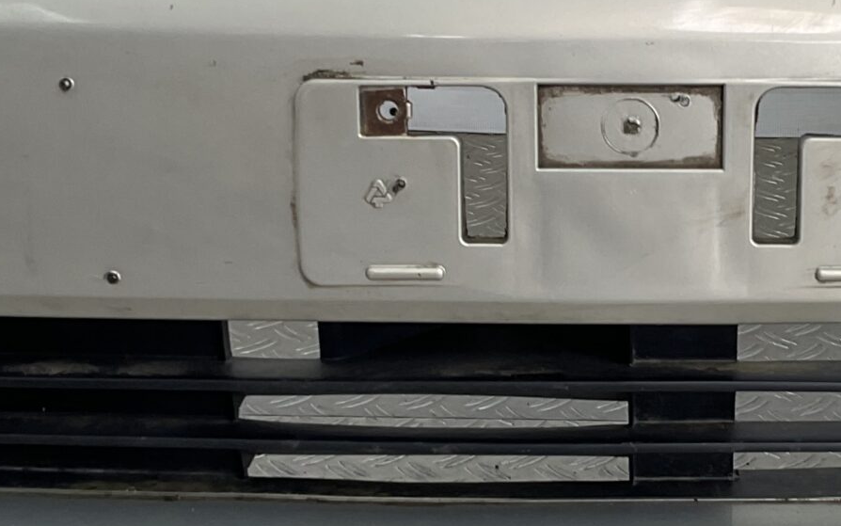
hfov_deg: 23.3
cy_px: 205
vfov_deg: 14.8
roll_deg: -2.4
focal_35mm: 88
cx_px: 654
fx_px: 2017
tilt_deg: -21.6
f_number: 1.8
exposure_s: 1/167
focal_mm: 3
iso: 16
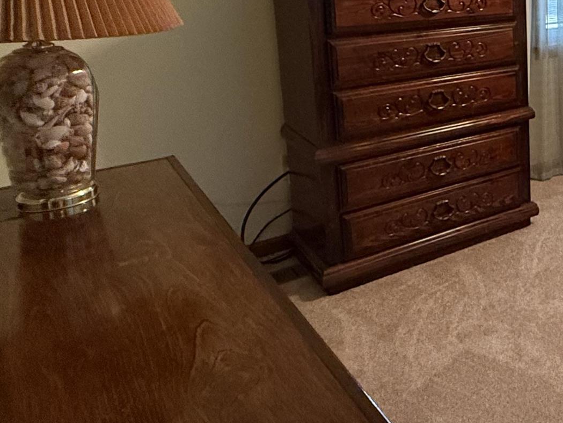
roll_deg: -1.4
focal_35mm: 41
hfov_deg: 34.6
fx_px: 667
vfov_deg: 33.2
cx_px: 704
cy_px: 38
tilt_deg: -9.4
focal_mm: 2.22
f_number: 2.2
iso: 400
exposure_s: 1/60
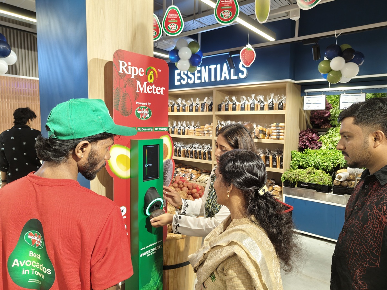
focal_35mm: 24
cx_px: 194
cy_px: 145
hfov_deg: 71.6
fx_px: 268
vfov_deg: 56.8
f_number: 1.8
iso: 80
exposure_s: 1/50
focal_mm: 5.59
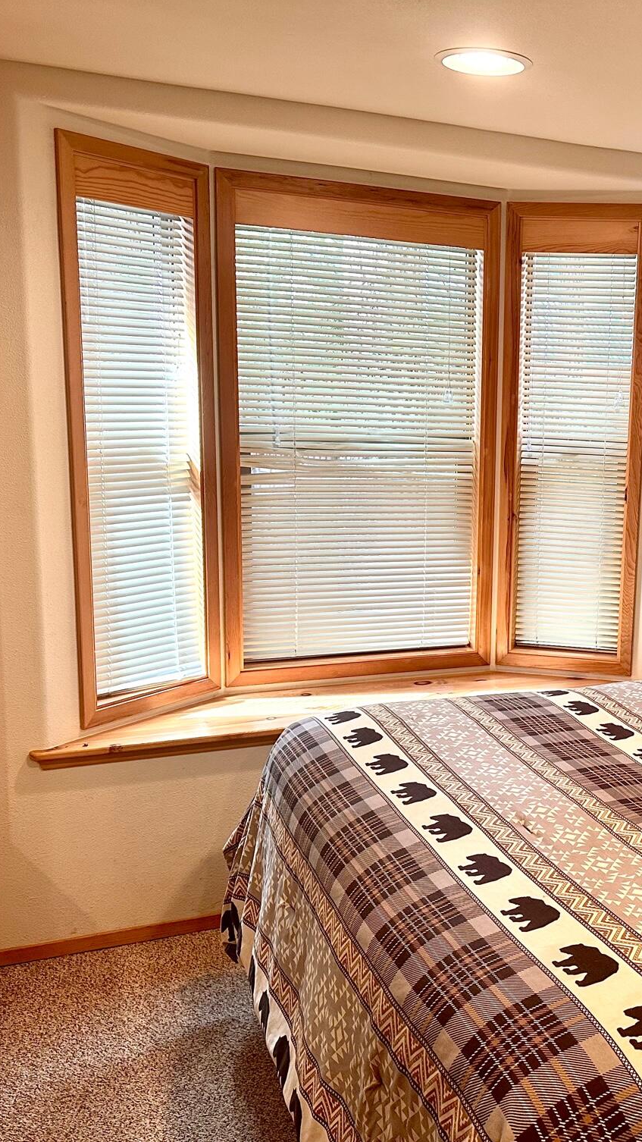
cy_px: 571
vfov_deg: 56.6
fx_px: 1059
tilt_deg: -11.4
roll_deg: -2.0
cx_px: 575
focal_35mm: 35
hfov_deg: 32.1
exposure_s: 1/120
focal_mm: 6.86
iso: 160
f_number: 1.78
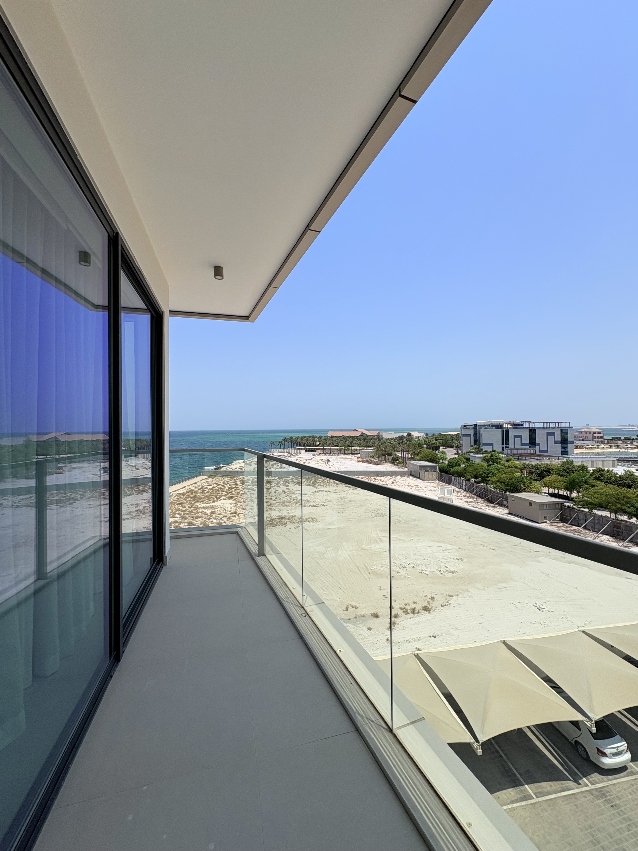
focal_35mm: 14
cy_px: 426
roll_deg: +1.4
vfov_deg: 102.1
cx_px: 319
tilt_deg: +0.2
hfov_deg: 85.7
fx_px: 344
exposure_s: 1/3906
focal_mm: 2.22
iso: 50
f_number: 2.2
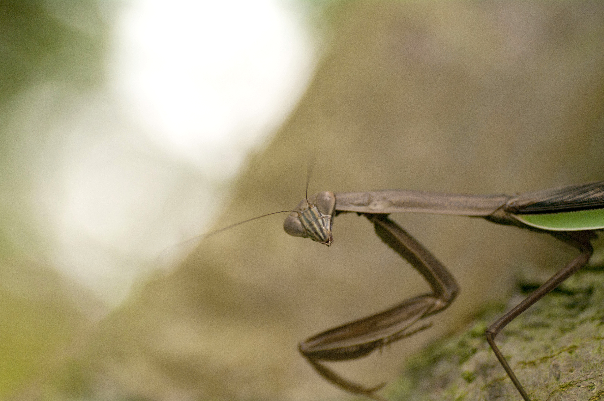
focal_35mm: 135
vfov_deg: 10.1
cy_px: 200
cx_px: 302
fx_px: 2262
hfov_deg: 15.2
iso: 800
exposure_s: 1/1600
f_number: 2.8
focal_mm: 90
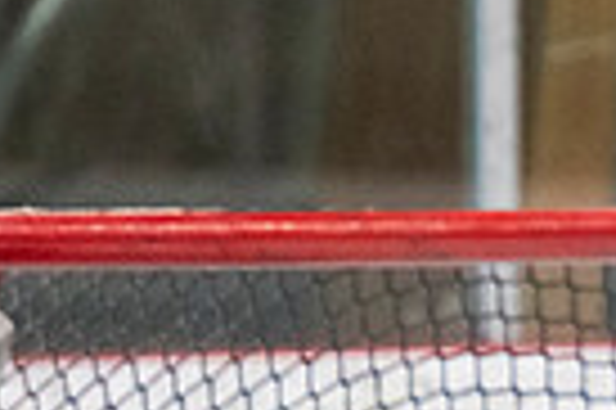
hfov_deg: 2.0
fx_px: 17877
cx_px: 845
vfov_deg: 1.3
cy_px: 672
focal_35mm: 1046
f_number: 3.2
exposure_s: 1/640
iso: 3200
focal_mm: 180
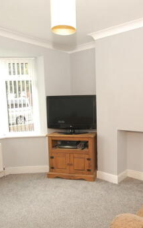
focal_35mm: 29
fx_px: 181
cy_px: 128
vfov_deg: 64.4
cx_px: 86
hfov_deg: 43.0
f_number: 4.5
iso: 400
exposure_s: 1/80
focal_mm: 10
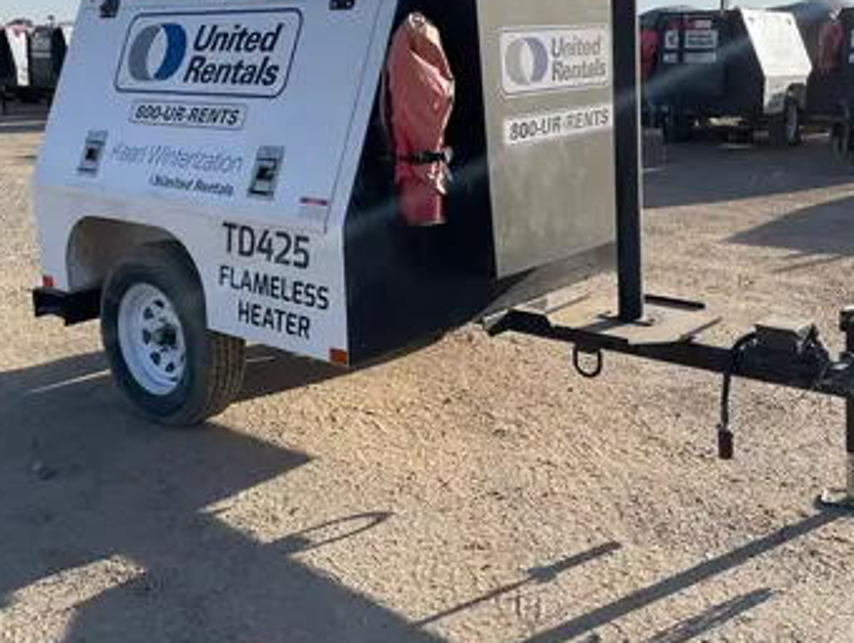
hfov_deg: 44.7
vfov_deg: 34.3
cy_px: 242
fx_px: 1038
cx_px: 435
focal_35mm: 42
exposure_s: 1/2747
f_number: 1.6
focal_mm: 4.2
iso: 50
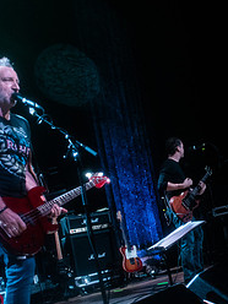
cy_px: 177
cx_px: 217
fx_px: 395
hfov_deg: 30.4
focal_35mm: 45
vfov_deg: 41.9
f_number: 3.5
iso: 3200
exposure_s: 1/1000
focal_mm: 20
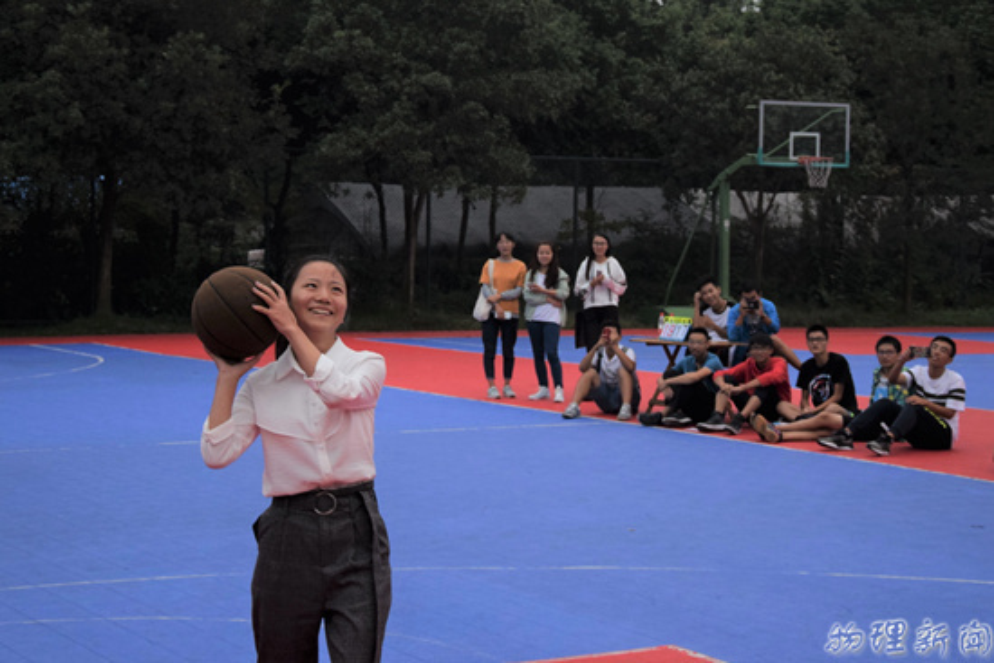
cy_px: 332
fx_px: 1657
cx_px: 497
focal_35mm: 60
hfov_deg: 33.4
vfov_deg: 22.6
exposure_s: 1/125
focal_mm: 40
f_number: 4.5
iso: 800
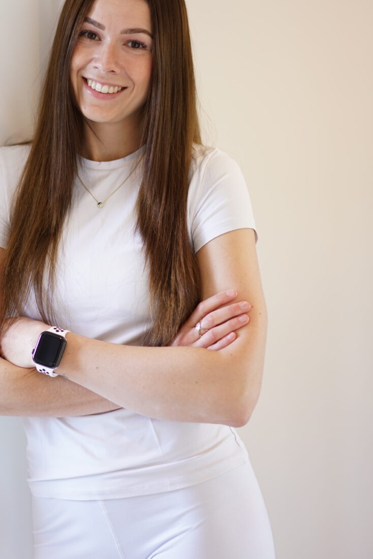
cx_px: 118
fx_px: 1196
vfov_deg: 26.2
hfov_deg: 17.7
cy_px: 190
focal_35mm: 77
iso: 400
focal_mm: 55
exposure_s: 1/100
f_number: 1.8
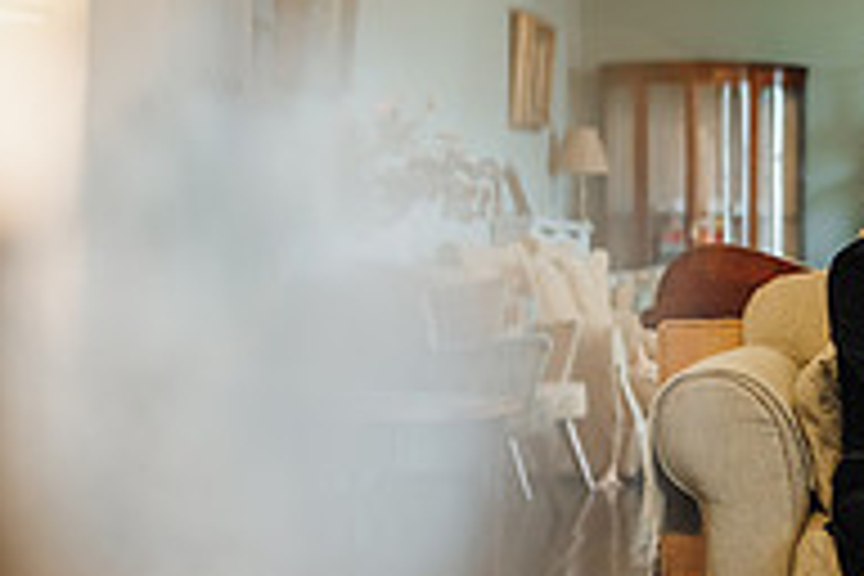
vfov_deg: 12.8
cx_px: 1048
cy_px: 254
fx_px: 2568
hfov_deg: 18.1
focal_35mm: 107
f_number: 1.4
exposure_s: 1/320
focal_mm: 35
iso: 800
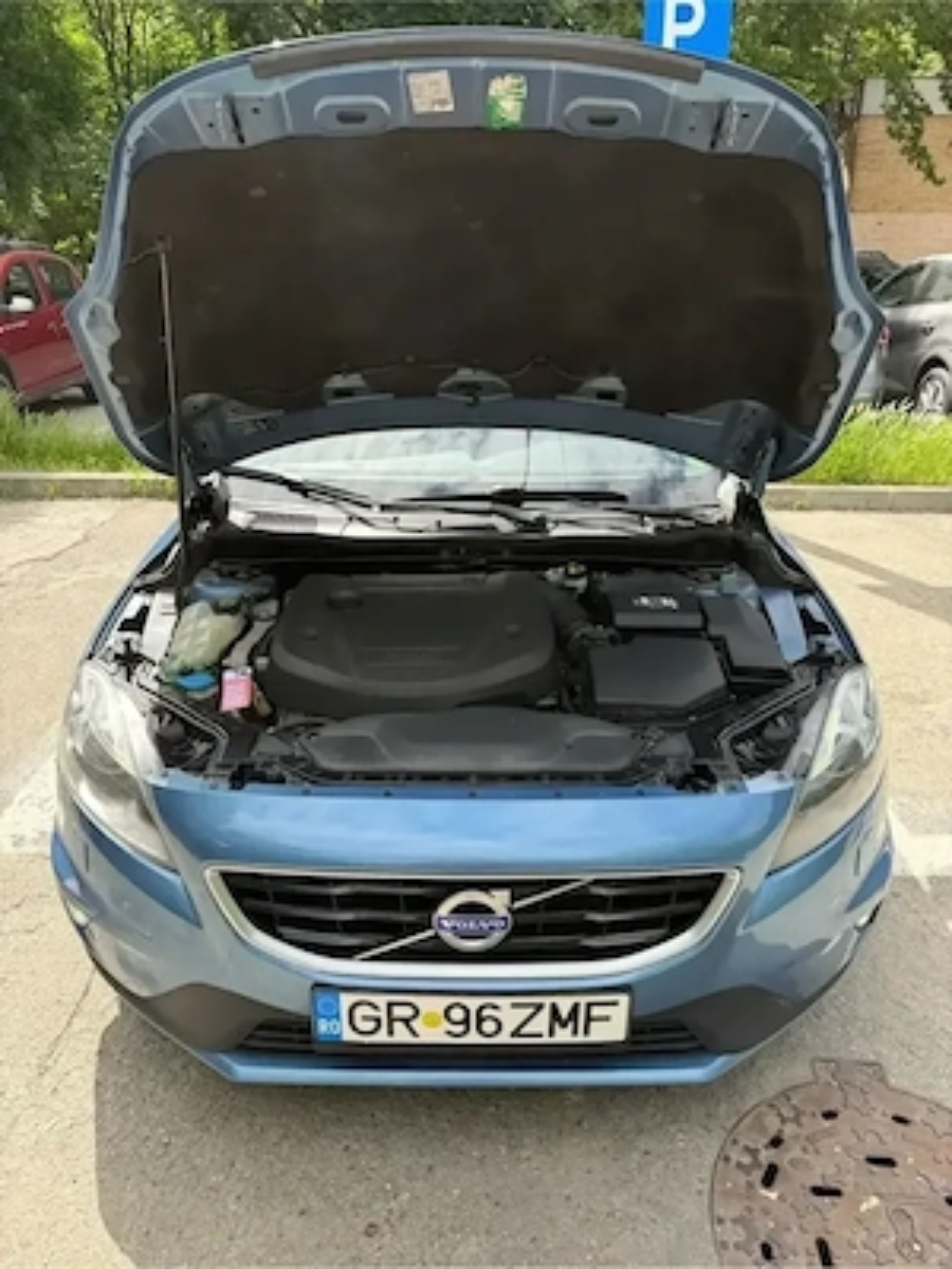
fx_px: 880
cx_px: 476
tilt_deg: -20.2
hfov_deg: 56.8
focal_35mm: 24
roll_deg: -1.2
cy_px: 634
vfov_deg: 71.6
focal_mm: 6.76
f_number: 1.78
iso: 100
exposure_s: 1/1410
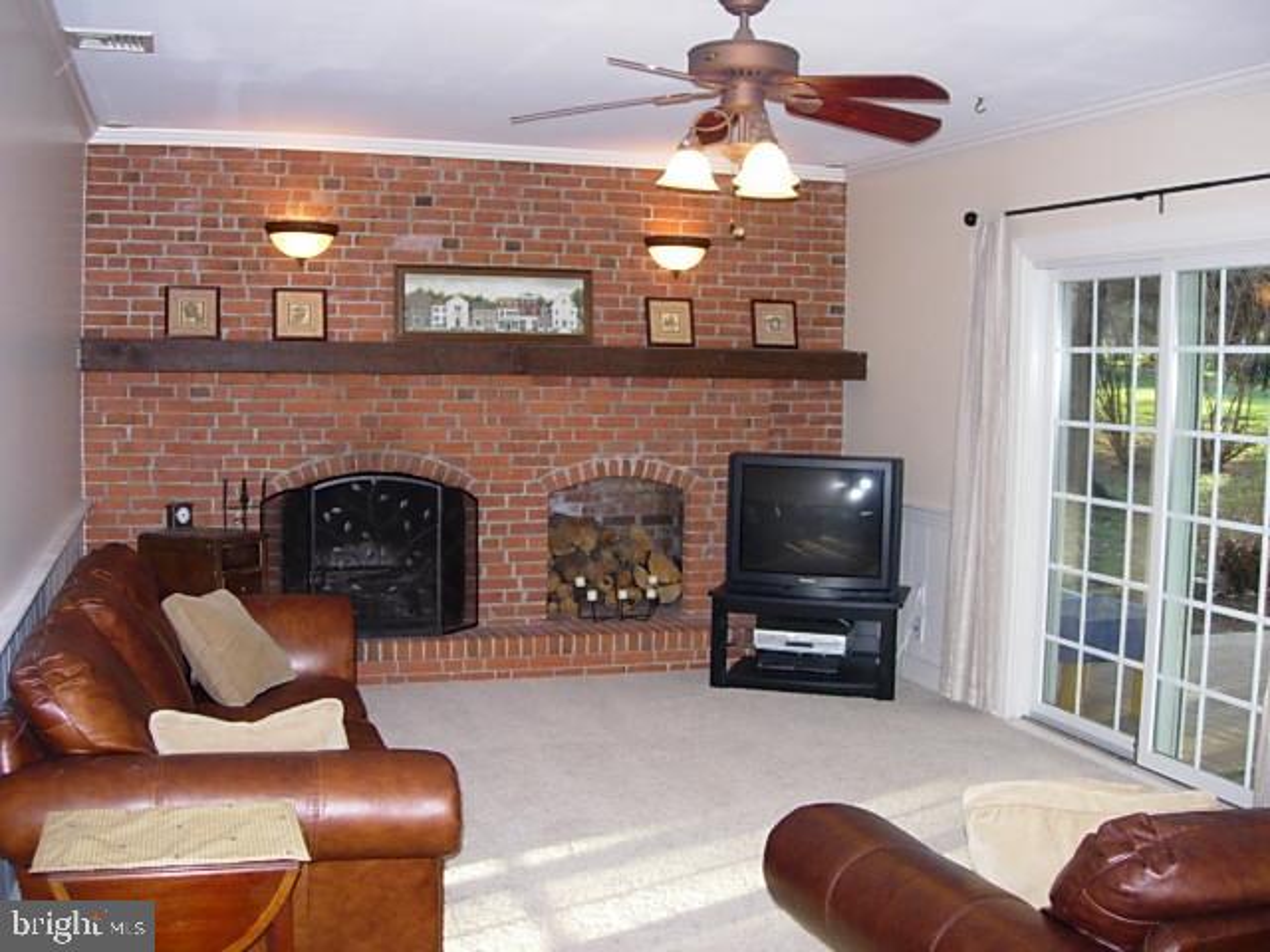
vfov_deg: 37.7
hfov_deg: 49.0
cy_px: 476
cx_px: 635
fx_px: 1394
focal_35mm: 38
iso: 200
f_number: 2.8
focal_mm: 7.8
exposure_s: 1/161
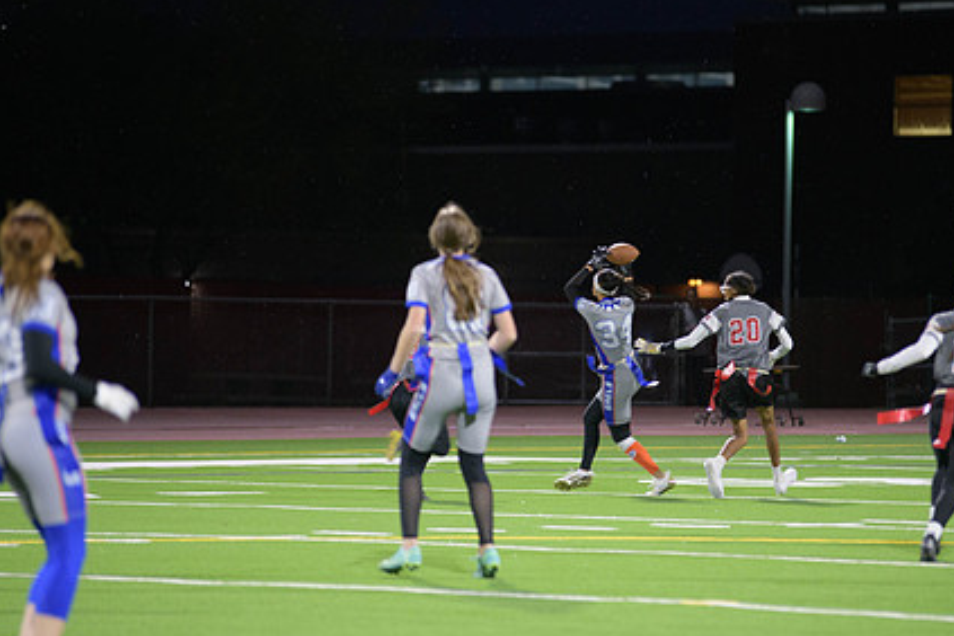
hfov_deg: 7.5
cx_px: 557
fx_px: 7260
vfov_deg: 5.0
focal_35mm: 274
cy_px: 319
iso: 1800
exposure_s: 1/200
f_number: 2.8
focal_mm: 200
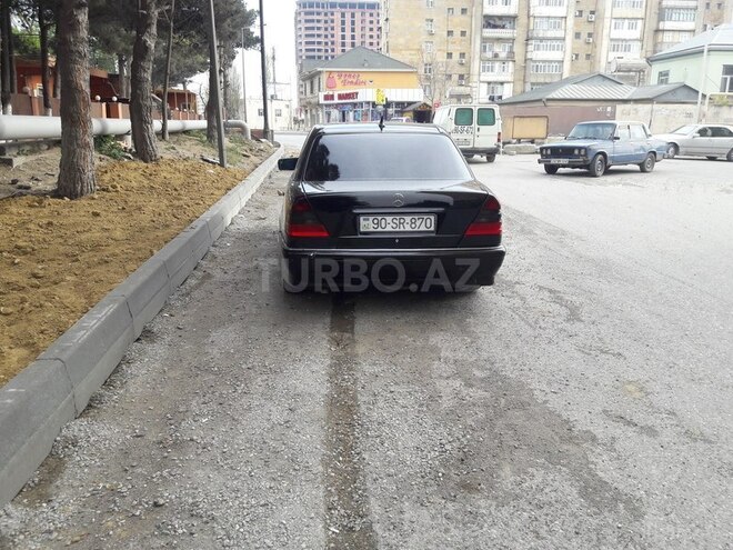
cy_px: 275
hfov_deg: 63.4
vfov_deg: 49.7
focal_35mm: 28
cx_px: 366
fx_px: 593
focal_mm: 3.7
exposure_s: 1/289
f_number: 1.9
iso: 40
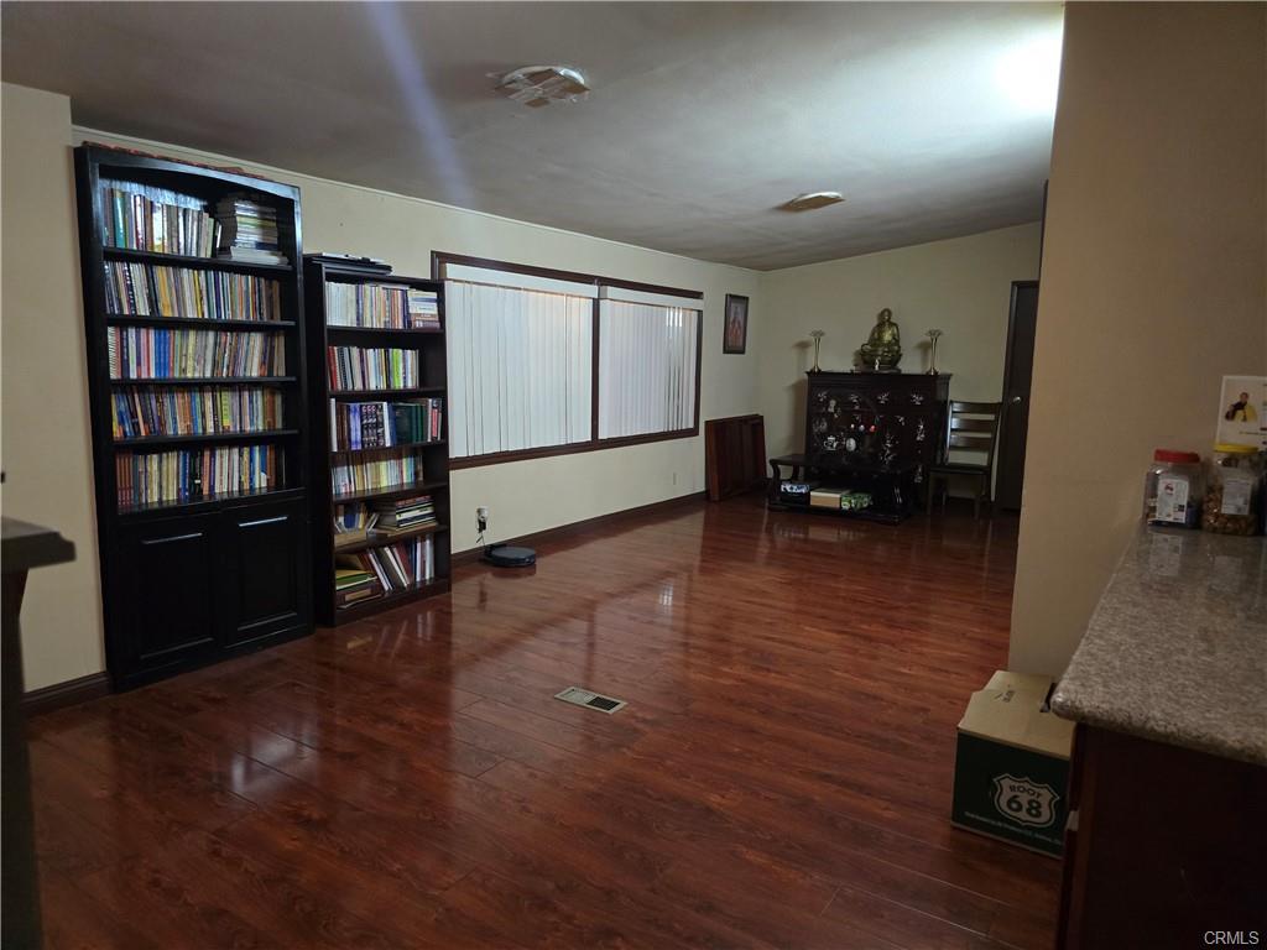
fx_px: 842
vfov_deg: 58.9
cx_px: 634
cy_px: 475
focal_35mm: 23
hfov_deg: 73.9
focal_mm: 6.3
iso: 1000
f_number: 1.7
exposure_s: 1/60
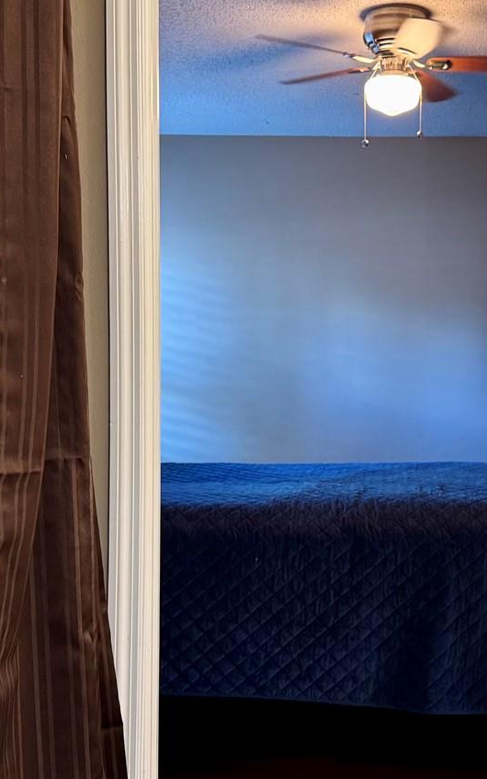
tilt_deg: -4.4
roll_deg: -0.8
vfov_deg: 41.8
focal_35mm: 48
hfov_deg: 26.6
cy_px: 401
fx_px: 1018
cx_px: 349
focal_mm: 6.76
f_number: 1.78
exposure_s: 1/60
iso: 250
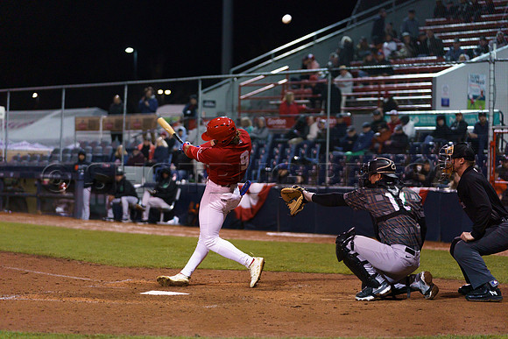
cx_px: 254
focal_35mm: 121
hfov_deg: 16.9
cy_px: 170
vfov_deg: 11.3
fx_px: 1708
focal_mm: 121
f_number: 2.8
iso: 2000
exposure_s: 1/1250
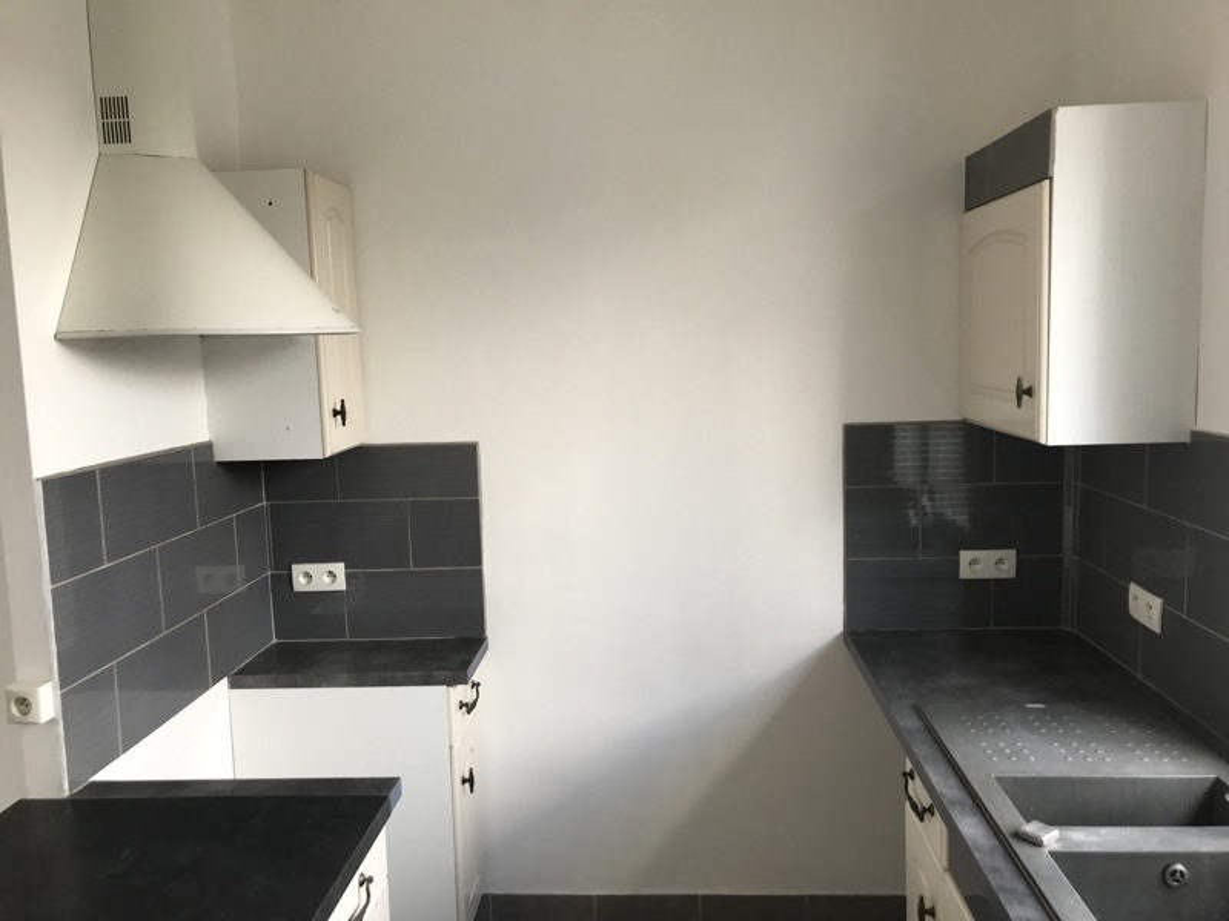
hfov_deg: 63.4
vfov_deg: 49.7
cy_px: 460
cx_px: 614
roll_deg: +0.8
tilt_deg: -5.6
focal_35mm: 28
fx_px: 994
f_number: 1.8
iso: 40
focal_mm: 3.99
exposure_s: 1/100
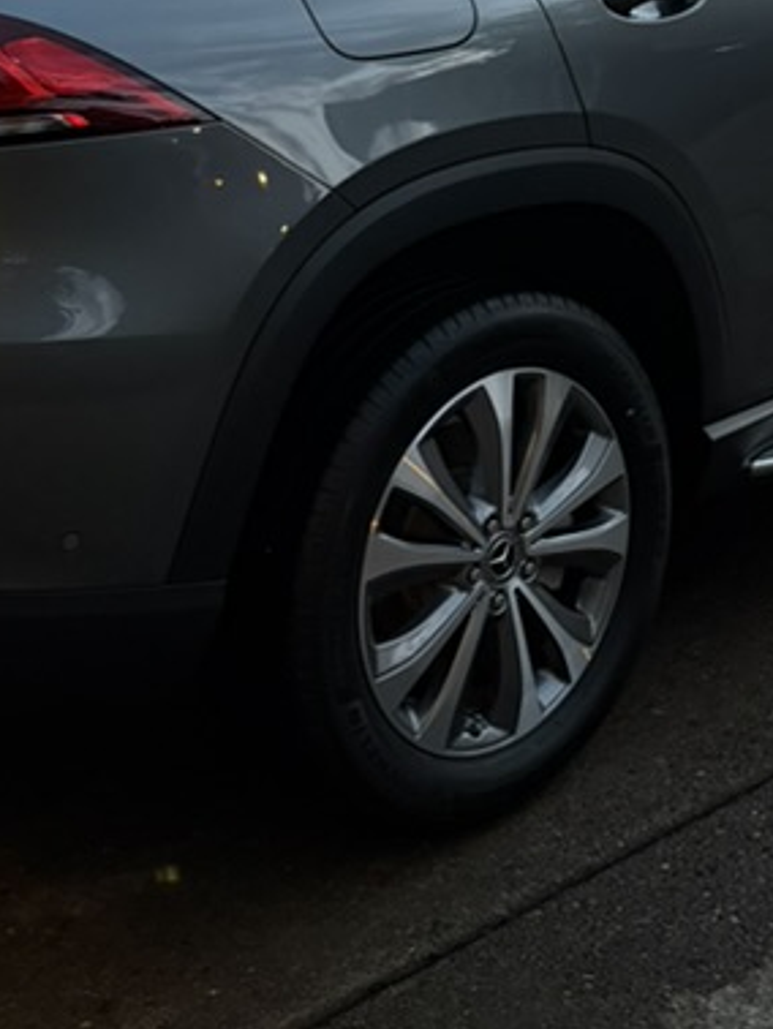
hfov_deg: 22.5
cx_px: 542
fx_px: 1933
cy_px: 74
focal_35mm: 65
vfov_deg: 28.5
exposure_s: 1/39
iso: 1000
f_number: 1.78
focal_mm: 6.76
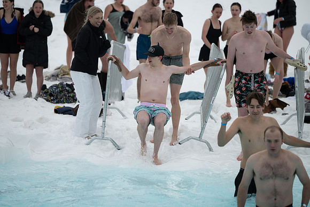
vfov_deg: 7.6
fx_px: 1550
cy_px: 104
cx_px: 155
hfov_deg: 11.4
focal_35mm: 180
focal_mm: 180
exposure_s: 1/800
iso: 64
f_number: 3.2
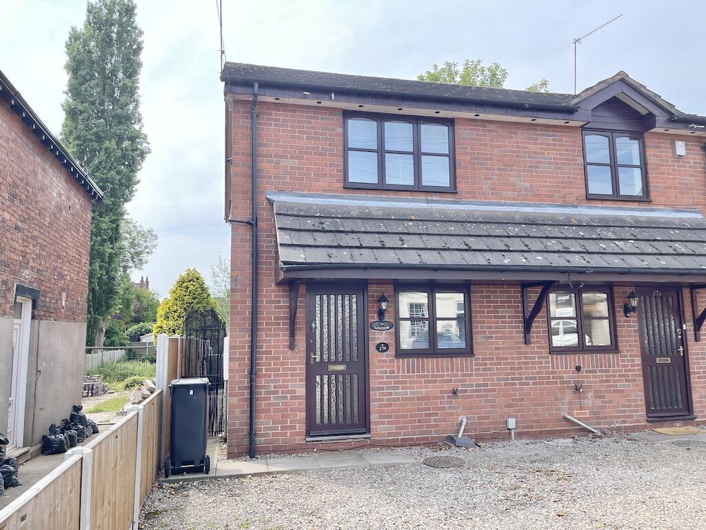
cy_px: 265
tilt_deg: +7.4
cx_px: 353
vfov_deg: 54.9
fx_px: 510
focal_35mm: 25
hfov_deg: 69.4
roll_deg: +0.7
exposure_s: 1/930
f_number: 1.6
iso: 32
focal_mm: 5.1
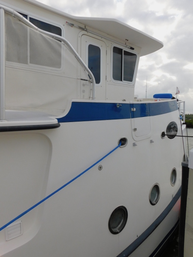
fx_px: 178
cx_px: 96
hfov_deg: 56.8
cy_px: 128
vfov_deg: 71.6
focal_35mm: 24
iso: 125
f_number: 3
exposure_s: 1/640
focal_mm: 4.1
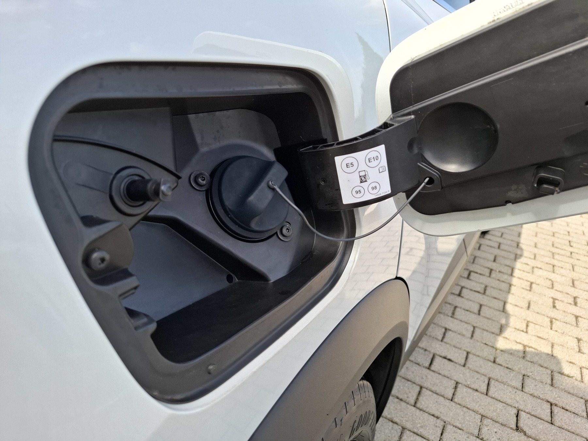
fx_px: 391
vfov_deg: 58.9
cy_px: 220
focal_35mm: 23
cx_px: 294
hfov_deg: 73.9
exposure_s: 1/669
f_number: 1.8
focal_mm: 5.54
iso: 50
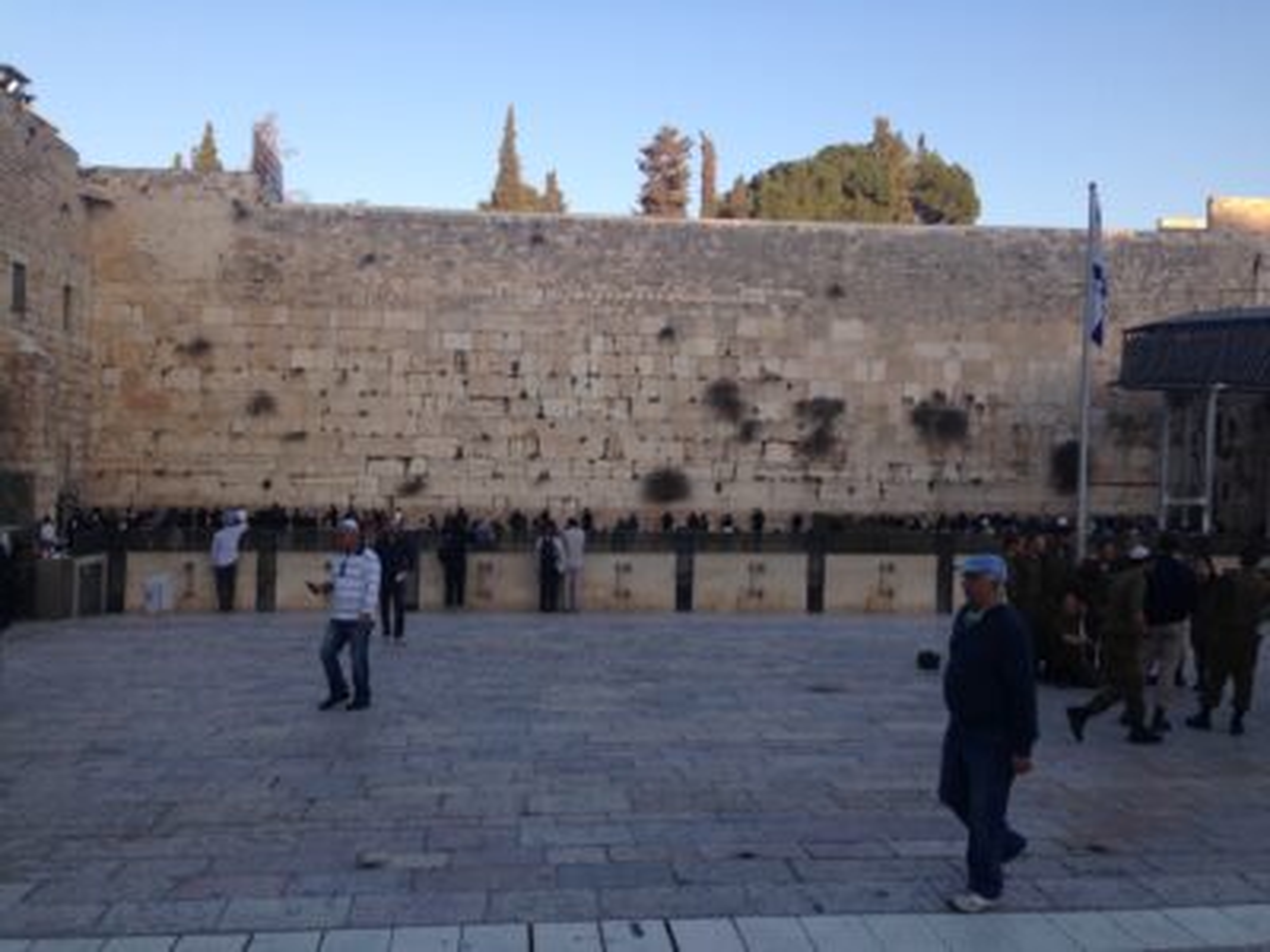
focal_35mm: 33
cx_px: 635
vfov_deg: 42.9
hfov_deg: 55.4
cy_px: 476
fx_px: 1211
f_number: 2.4
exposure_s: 1/536
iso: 50
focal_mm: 4.12
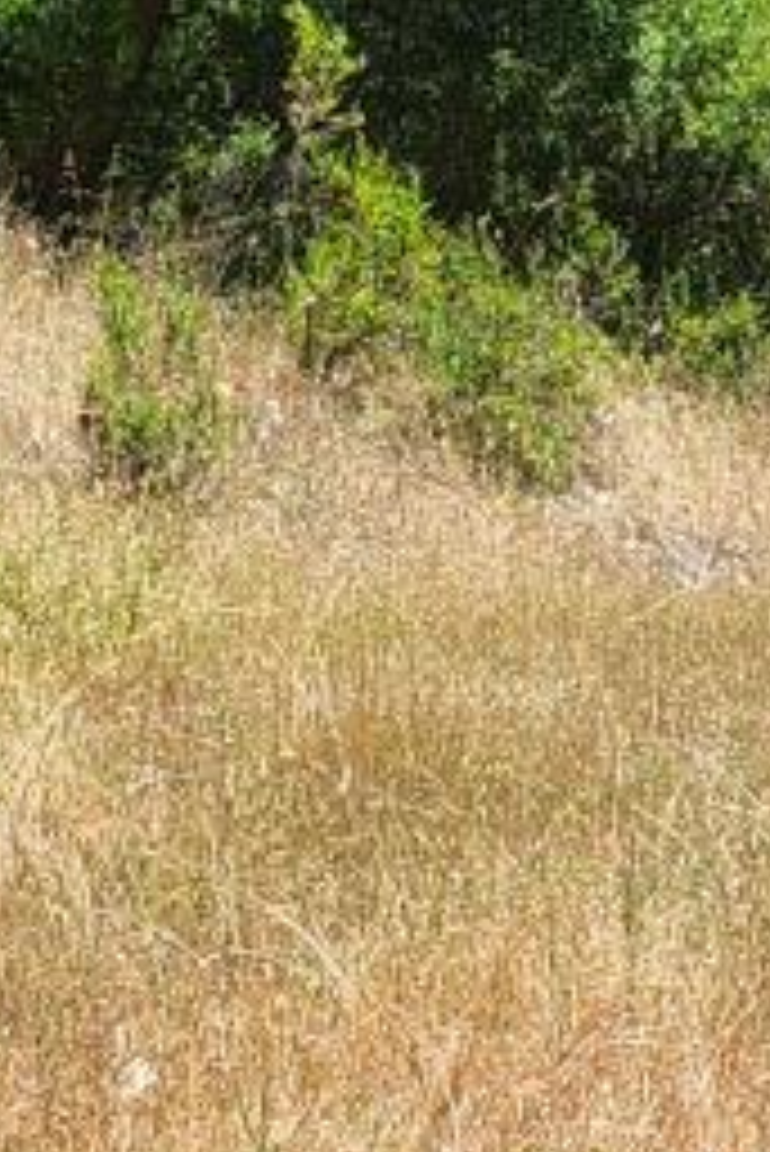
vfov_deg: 14.3
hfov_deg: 9.8
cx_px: 725
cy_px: -142
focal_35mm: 140
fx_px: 4485
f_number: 1.8
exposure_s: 1/1000
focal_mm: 5.54
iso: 25
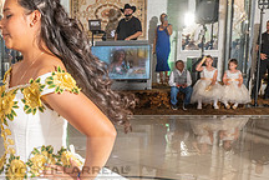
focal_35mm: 67
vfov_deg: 19.9
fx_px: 501
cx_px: 26
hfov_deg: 28.9
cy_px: 167
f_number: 7.1
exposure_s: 1/200
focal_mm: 24
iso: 800
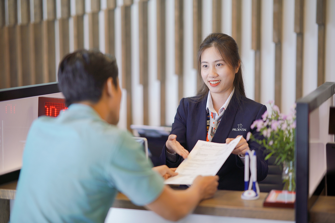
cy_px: 112
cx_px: 168
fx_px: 791
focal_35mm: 85
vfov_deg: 16.1
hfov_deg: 23.9
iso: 100
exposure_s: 1/200
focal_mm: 85
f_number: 1.4
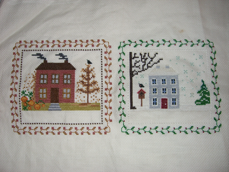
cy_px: 86
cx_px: 114
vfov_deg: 37.7
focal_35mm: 38
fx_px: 251
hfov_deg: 49.0
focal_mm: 6.2
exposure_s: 1/60
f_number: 2.7
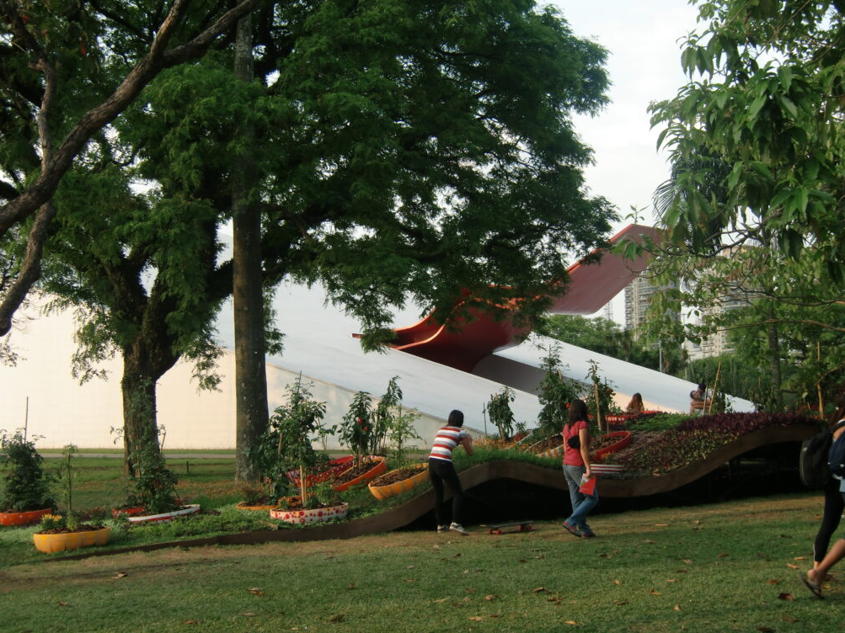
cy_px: 316
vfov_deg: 30.3
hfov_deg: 39.7
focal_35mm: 48
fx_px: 1172
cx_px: 428
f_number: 4
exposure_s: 1/125
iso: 64
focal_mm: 8.4
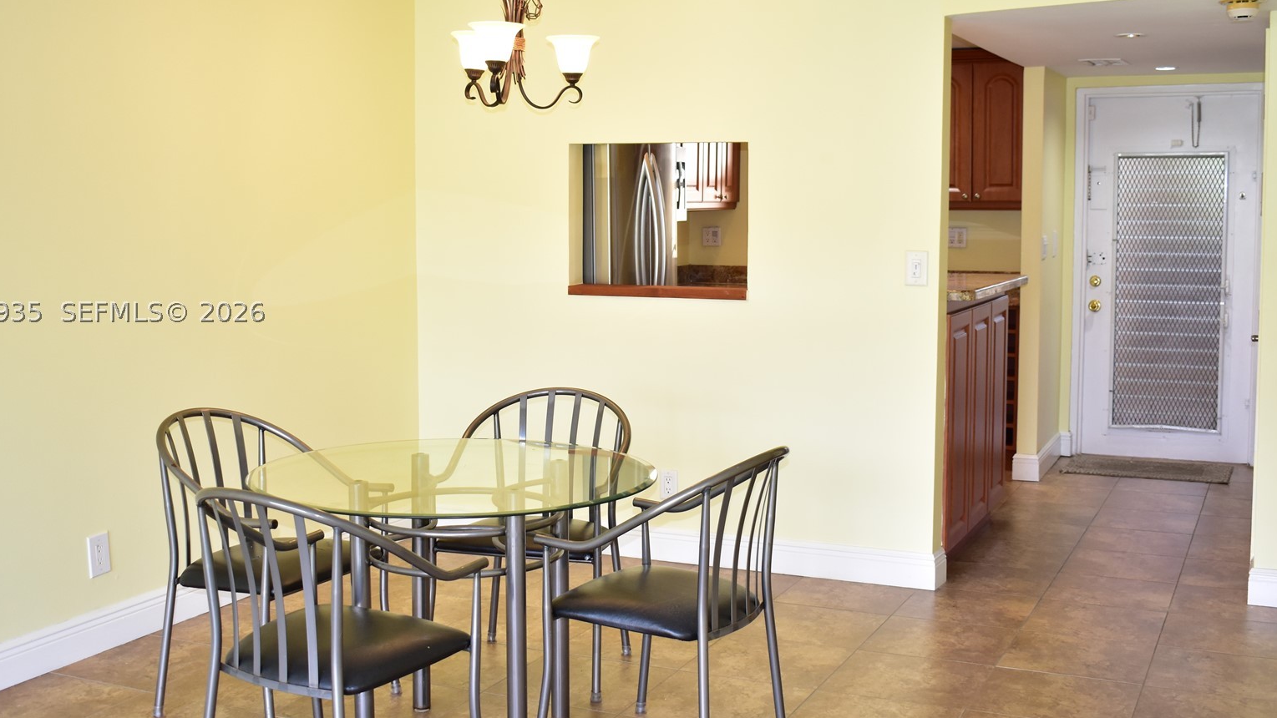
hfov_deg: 46.8
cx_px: 593
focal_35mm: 44
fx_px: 1476
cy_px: 310
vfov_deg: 27.3
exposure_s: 1/60
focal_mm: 25
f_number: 4.5
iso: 720
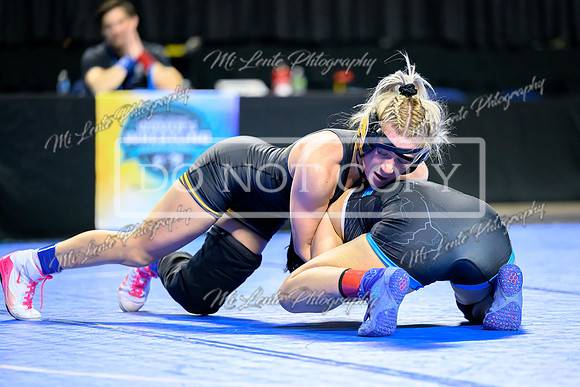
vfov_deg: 7.6
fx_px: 2930
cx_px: 299
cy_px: 194
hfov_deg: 11.3
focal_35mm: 182
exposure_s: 1/800
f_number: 2.8
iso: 3200
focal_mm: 175
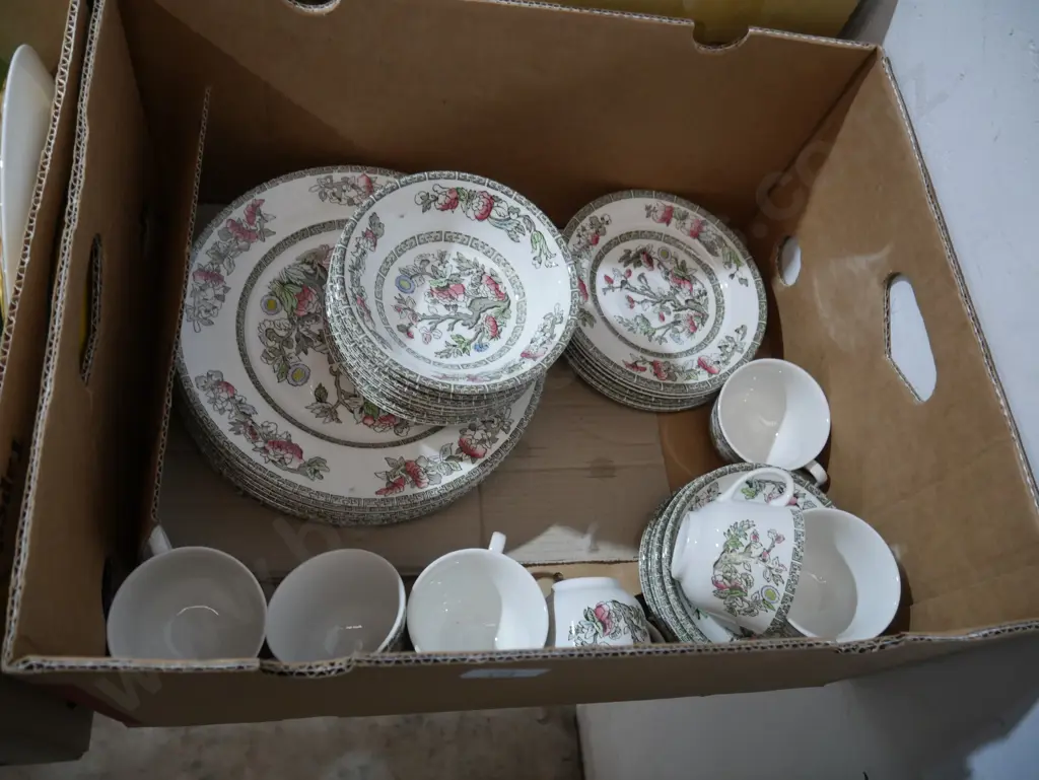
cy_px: 390
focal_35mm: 28
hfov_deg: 63.4
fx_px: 841
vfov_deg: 49.8
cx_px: 520
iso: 1000
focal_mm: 14
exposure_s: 1/60
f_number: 3.5
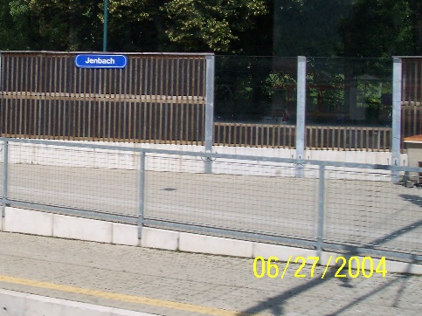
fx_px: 768
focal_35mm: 63
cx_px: 73
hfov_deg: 29.9
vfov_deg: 23.0
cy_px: 71
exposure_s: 1/350
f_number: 4.8
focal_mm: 8
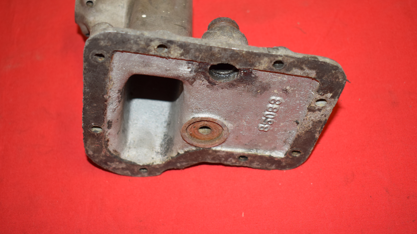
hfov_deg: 40.6
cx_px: 206
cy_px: 94
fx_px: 564
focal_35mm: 51
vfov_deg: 23.5
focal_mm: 32
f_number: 5
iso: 640
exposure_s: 1/100
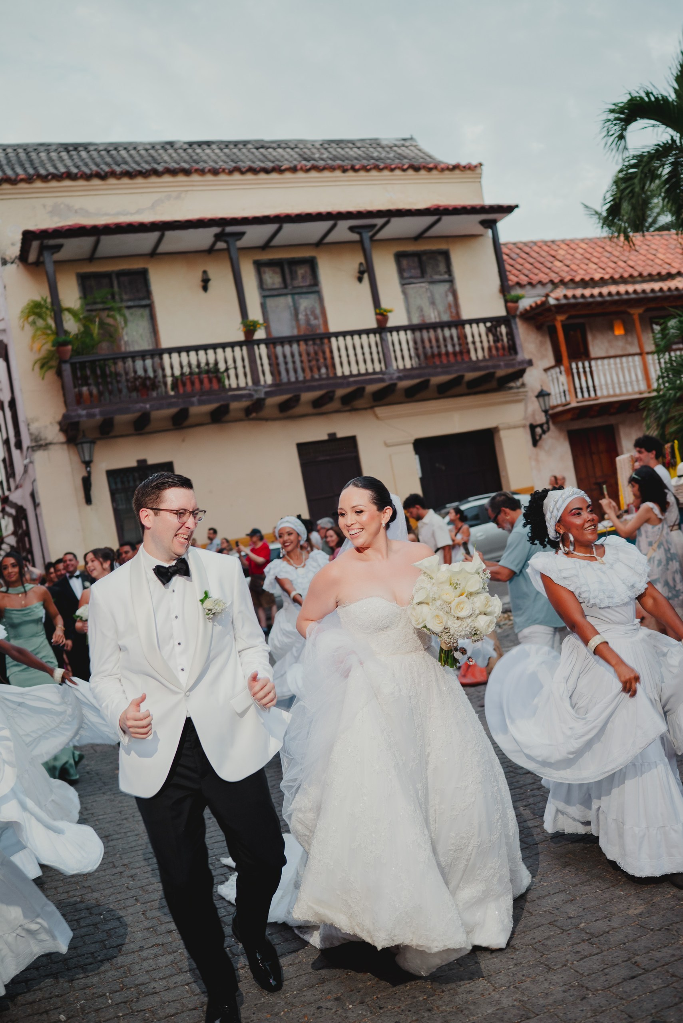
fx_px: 995
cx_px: 342
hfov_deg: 37.9
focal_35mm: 35
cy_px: 512
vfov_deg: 54.4
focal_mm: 35
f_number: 2.5
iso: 400
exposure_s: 1/200
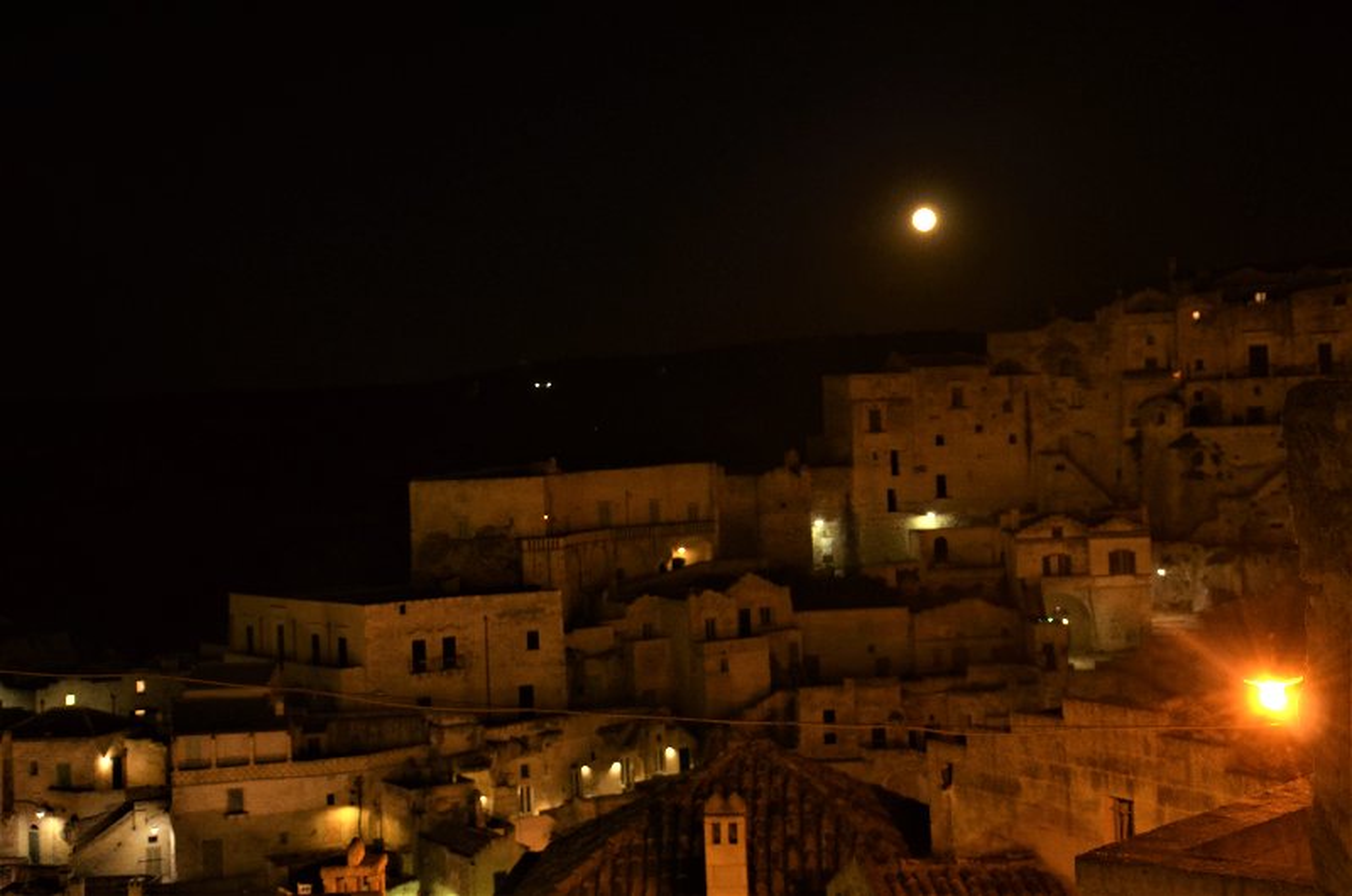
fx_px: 2136
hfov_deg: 35.1
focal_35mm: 57
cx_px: 676
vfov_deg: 23.7
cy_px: 448
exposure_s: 1/1.6
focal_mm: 38
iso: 800
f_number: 4.5
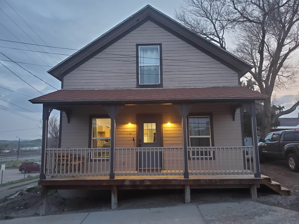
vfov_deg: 53.1
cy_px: 112
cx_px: 150
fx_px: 225
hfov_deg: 67.3
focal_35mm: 26
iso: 320
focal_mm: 4.3
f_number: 2.4
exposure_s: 1/40
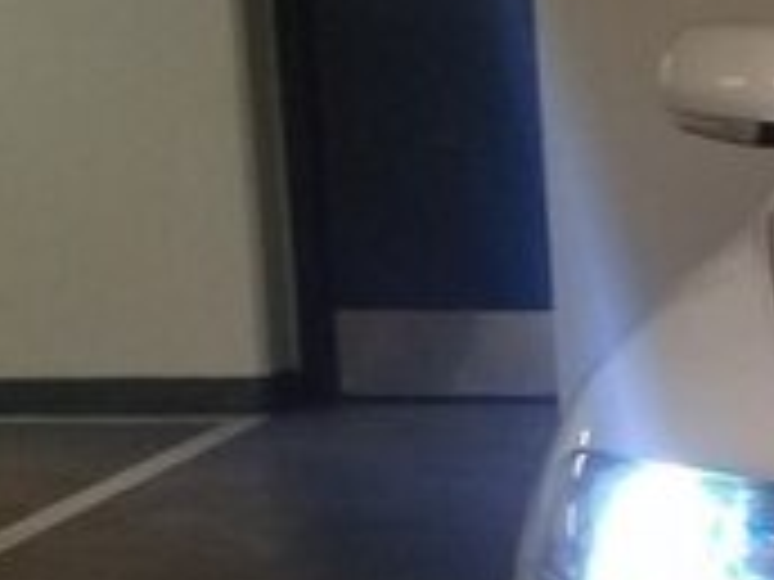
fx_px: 2661
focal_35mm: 119
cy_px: 461
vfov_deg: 12.4
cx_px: 1467
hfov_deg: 14.3
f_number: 2.2
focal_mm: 3.3
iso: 100
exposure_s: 1/40
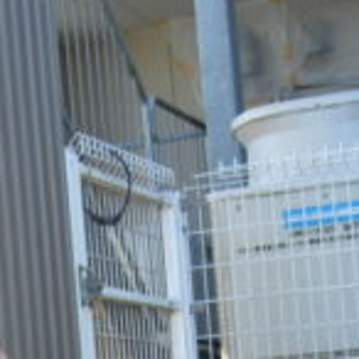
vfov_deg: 12.2
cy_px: 479
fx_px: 1619
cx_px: -52
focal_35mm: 138
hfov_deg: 12.4
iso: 80
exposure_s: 1/160
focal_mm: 7.9
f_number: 2.8
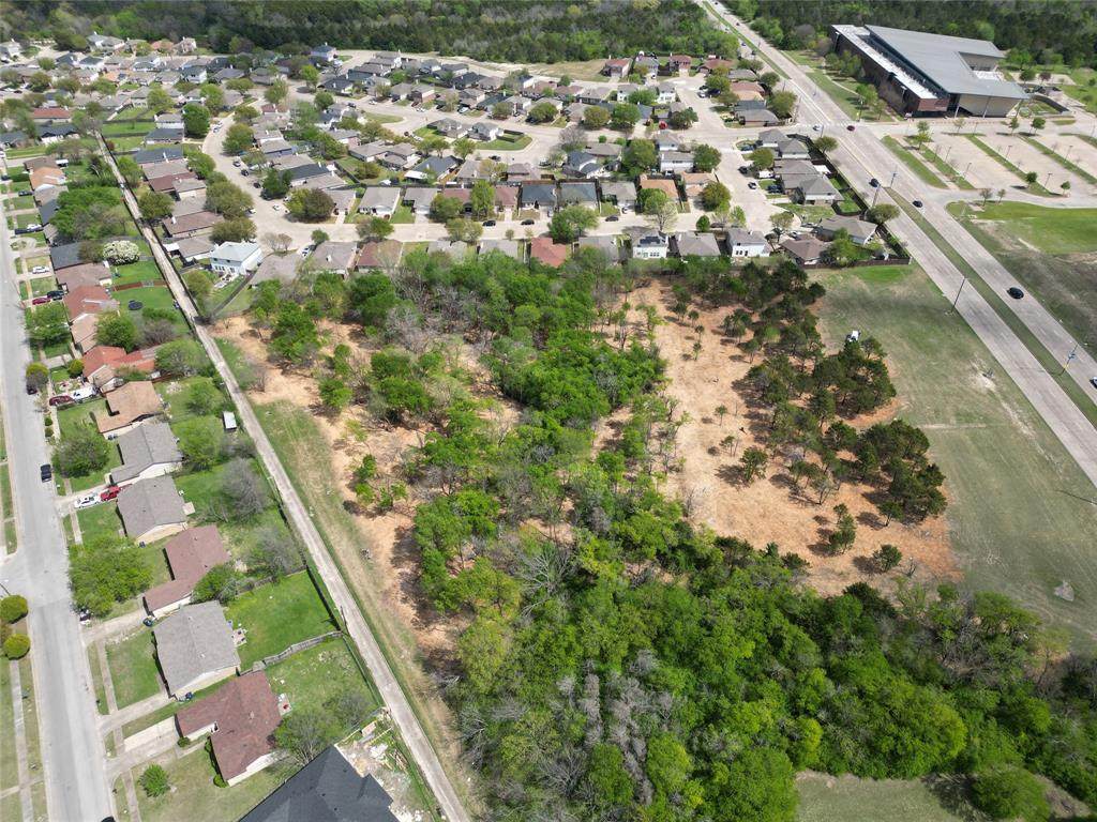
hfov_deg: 71.6
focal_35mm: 24
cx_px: 548
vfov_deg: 56.8
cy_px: 411
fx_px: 761
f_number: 1.7
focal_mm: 6.72
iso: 110
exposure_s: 1/2500
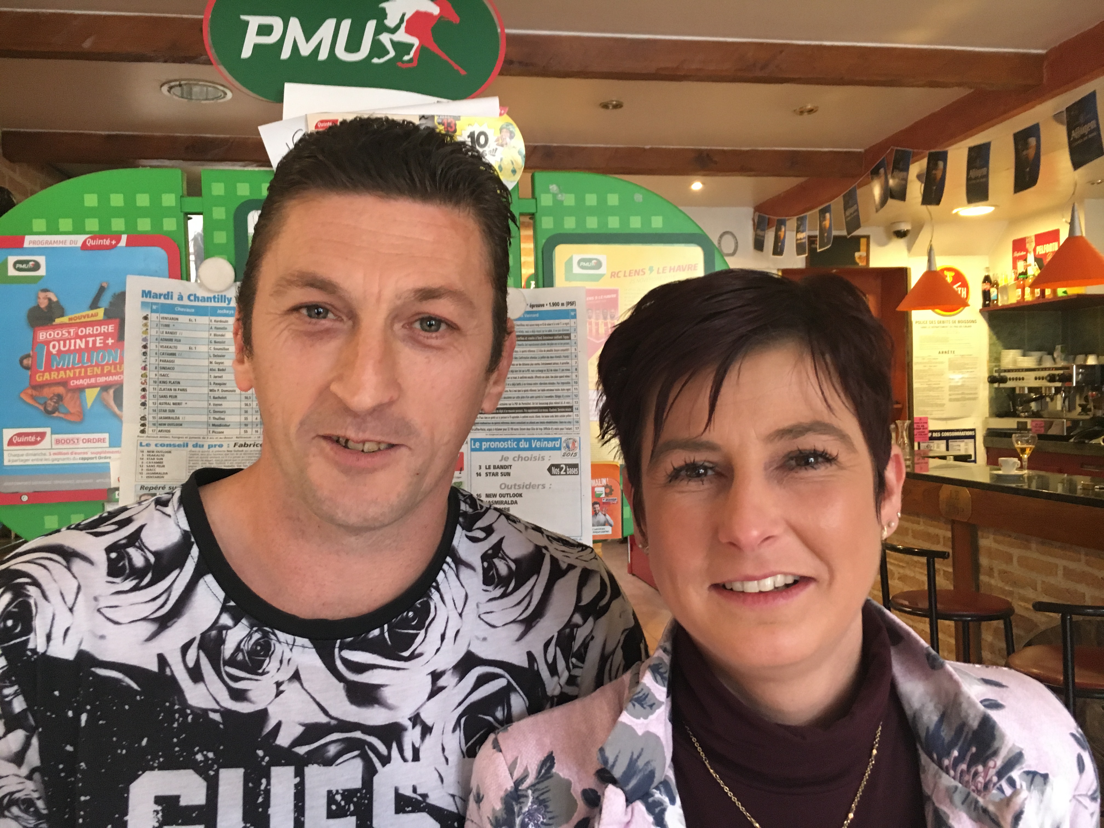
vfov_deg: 48.2
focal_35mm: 29
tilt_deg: -0.9
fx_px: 925
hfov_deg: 61.7
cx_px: 552
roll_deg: +1.3
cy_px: 414
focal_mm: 4.15
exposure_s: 1/20
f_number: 2.2
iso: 200
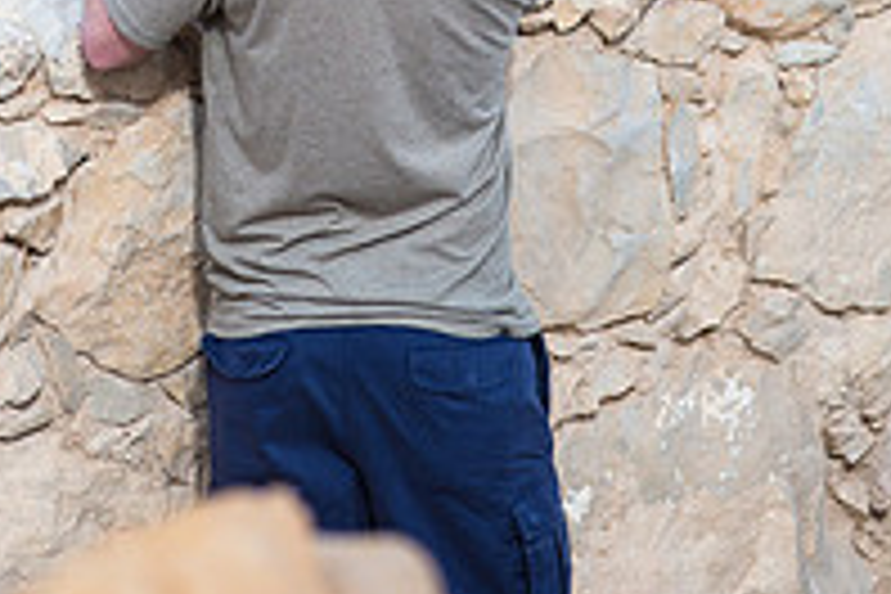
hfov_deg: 4.5
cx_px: 333
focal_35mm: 455
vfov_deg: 3.0
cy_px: -227
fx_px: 11260
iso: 200
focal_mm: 155
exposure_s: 1/4000
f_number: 2.8
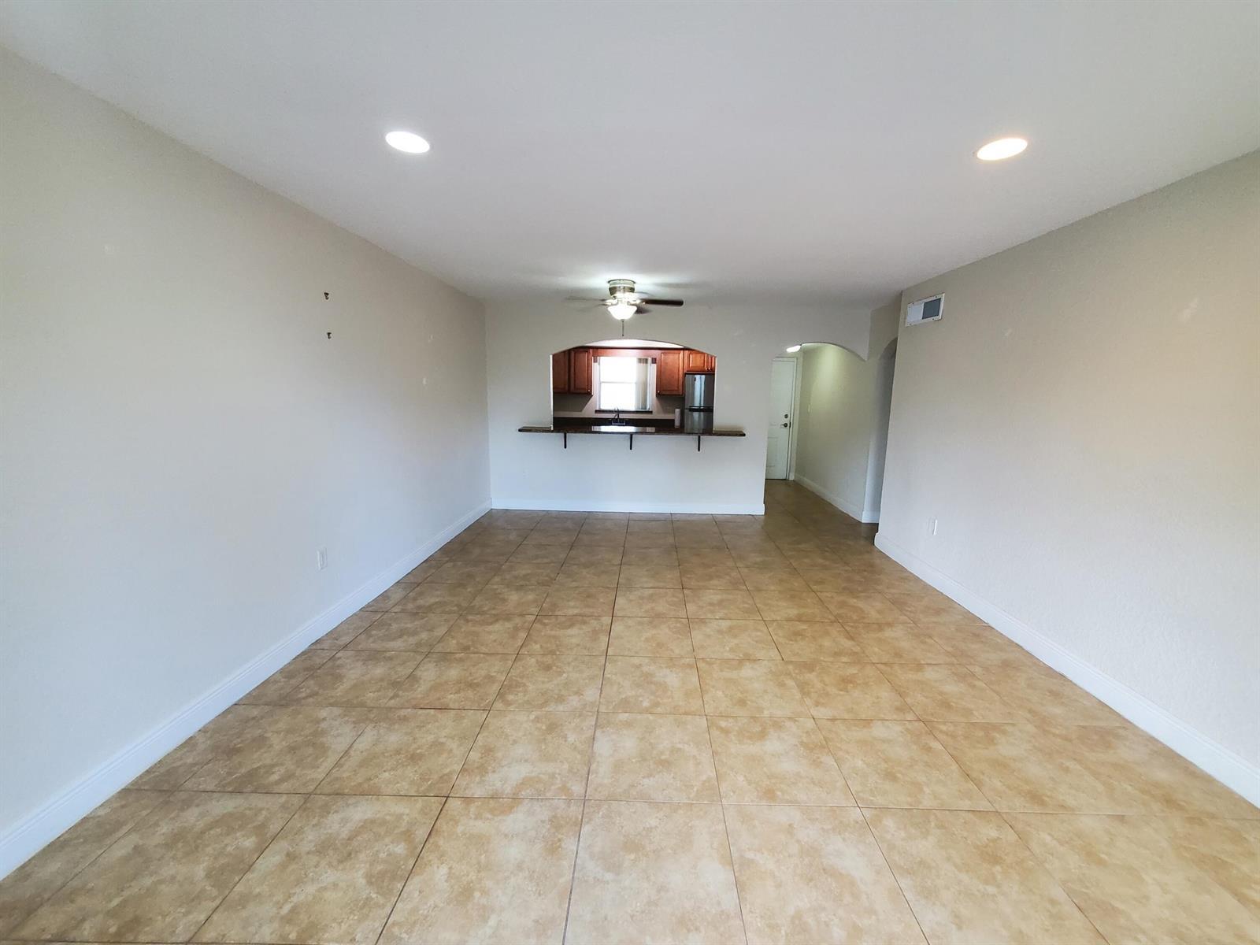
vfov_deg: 89.9
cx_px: 630
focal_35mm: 13
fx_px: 473
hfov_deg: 106.2
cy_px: 472
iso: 320
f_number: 2.2
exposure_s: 1/60
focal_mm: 1.8
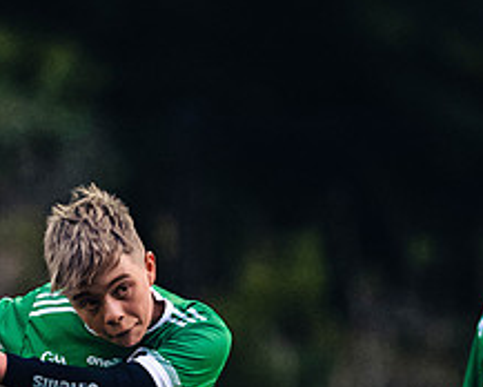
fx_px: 22535
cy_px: 463
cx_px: -45
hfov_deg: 1.2
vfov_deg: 1.0
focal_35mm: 1575
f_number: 2.8
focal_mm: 400
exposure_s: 1/500
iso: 3200
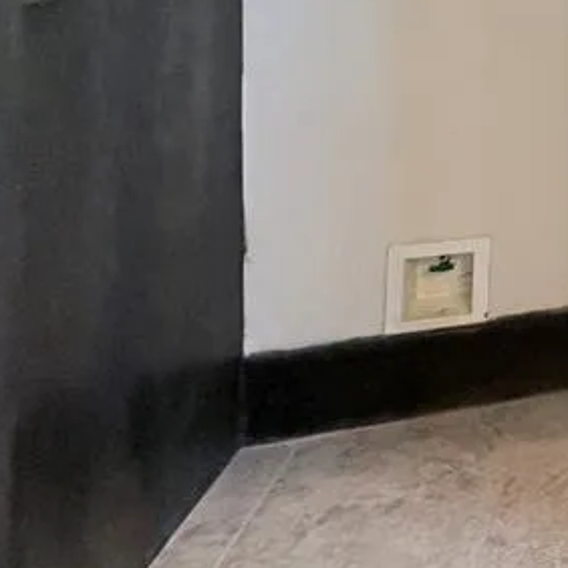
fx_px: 835
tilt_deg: -0.1
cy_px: -195
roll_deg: -0.9
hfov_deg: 23.3
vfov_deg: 29.3
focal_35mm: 45
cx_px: 981
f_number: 2.2
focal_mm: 2.22
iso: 250
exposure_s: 1/60
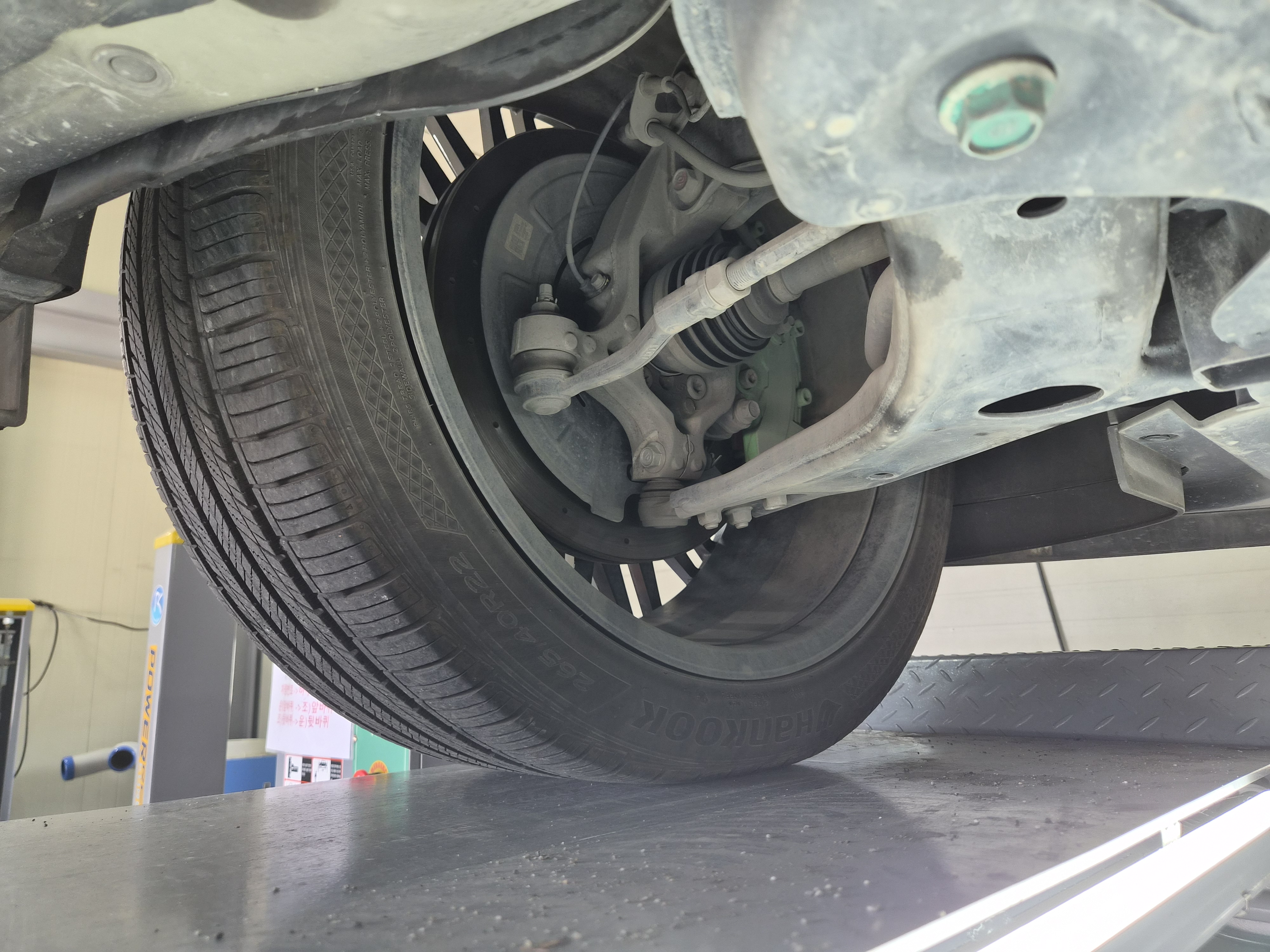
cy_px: 476
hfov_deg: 73.9
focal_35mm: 23
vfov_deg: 58.9
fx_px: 844
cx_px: 635
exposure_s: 1/120
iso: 100
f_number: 1.8
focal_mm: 5.4
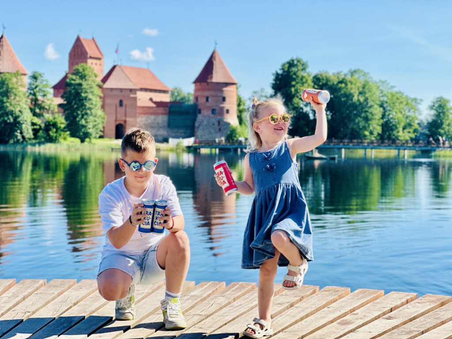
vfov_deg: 19.1
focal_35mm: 77
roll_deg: -1.1
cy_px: 170
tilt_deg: -0.6
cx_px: 226
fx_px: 1005
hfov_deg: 25.3
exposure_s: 1/501
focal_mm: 9
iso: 32
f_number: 2.8
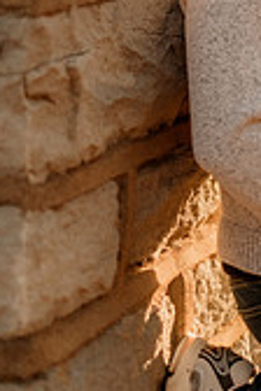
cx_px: 318
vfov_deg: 14.6
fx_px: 1457
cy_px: -123
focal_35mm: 134
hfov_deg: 10.1
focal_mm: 50
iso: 250
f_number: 1.4
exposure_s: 1/2000
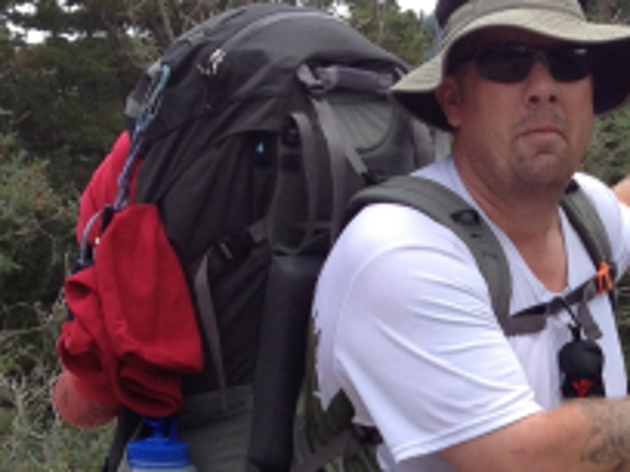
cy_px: 580
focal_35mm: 137
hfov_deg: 13.9
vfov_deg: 10.6
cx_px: 791
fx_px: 2493
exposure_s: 1/546
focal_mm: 4.28
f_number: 2.4
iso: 64
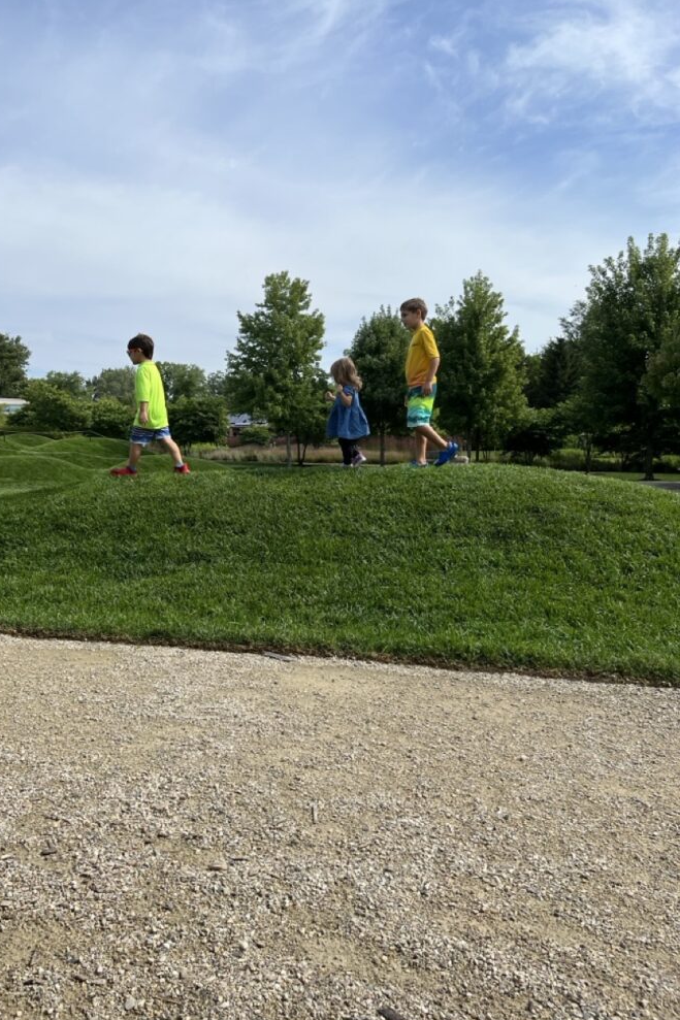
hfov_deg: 46.2
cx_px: 285
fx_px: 794
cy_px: 501
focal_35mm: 28
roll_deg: +0.3
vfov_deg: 65.5
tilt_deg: -0.6
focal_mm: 5.1
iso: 50
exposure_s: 1/3623
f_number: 1.6
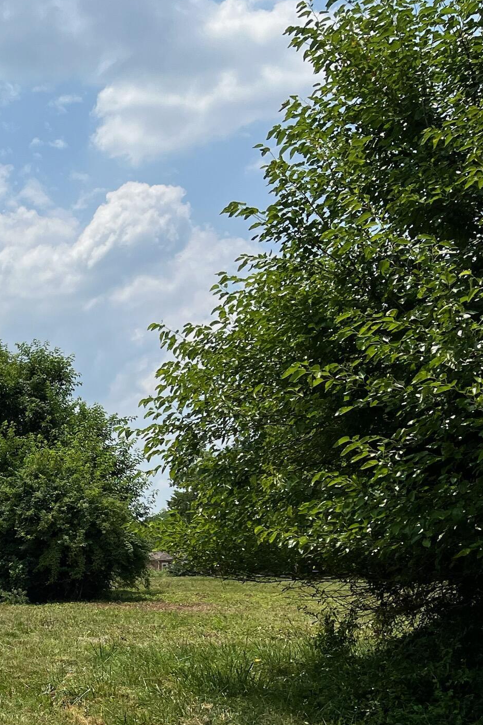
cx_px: -229
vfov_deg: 33.9
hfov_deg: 20.3
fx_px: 1168
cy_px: 534
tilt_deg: +0.6
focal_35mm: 58
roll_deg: +1.2
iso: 50
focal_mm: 5.1
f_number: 1.6
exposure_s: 1/6494
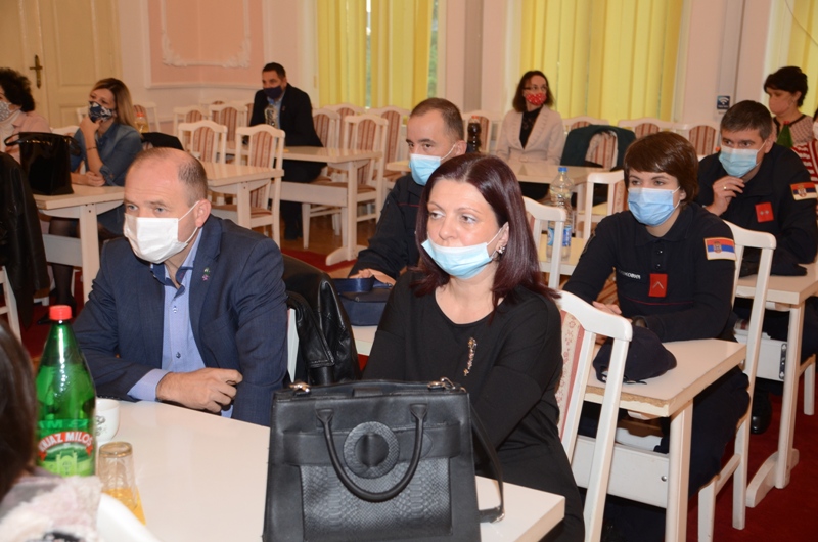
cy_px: 271
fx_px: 1088
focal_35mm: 48
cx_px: 409
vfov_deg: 28.0
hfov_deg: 41.2
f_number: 4.5
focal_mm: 32
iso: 640
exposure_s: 1/50
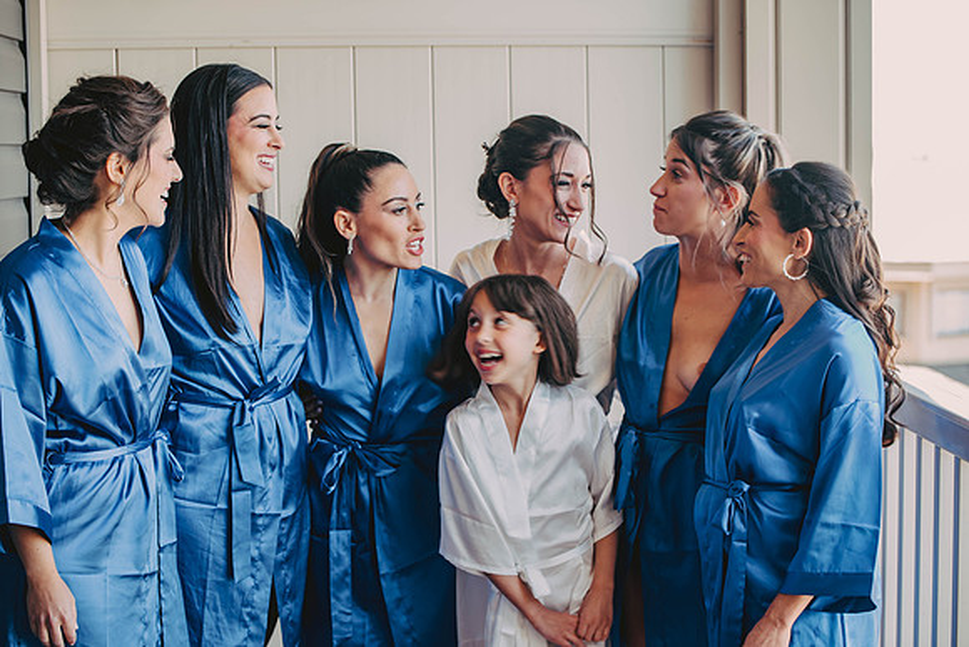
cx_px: 484
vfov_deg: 19.5
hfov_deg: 28.8
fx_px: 1885
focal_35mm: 70
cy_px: 324
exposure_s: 1/50
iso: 160
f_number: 2.8
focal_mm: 70
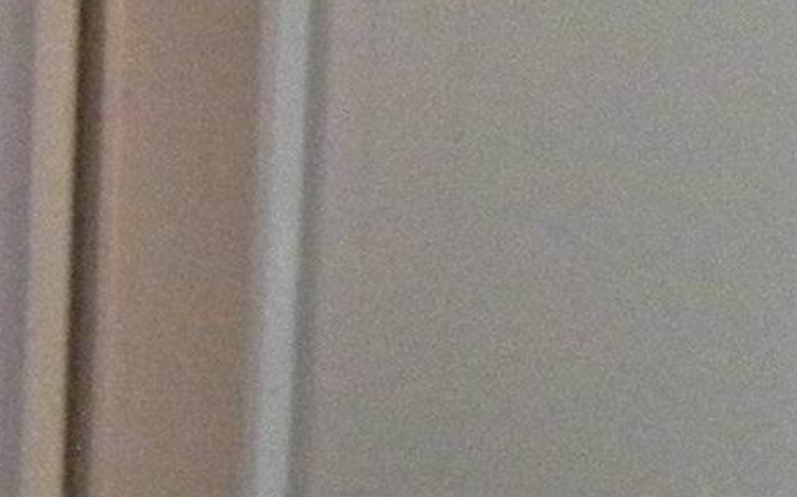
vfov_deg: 6.8
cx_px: -993
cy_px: -315
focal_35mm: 188
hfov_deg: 10.0
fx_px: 4082
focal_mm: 4.7
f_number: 2.8
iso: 400
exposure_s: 1/25.1
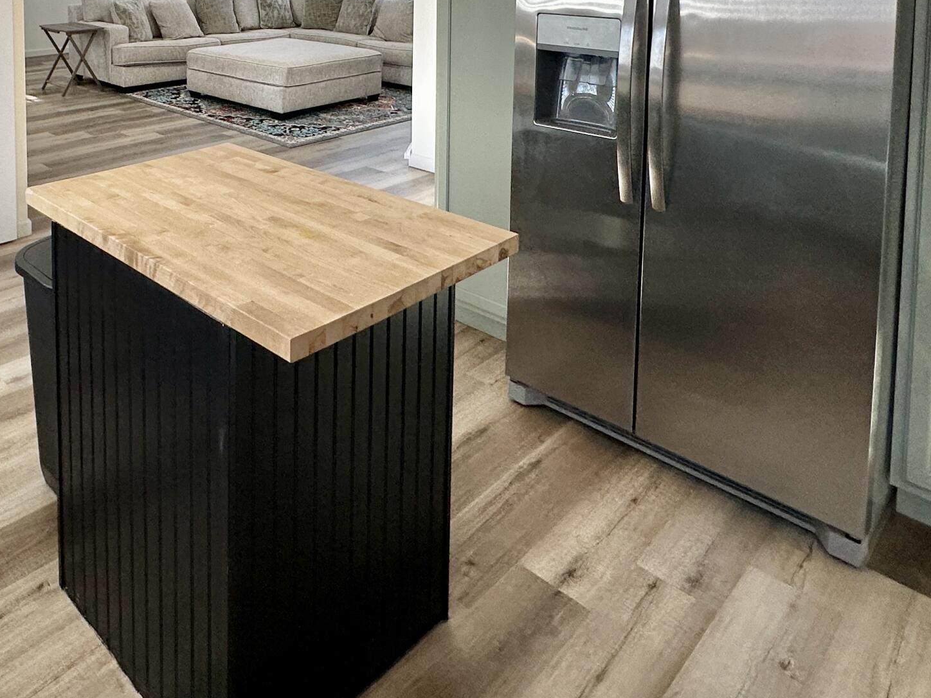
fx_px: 780
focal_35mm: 29
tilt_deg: -4.8
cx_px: 229
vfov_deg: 41.7
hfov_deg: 58.3
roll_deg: +0.4
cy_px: -4
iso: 160
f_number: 2.2
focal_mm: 2.22
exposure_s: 1/120
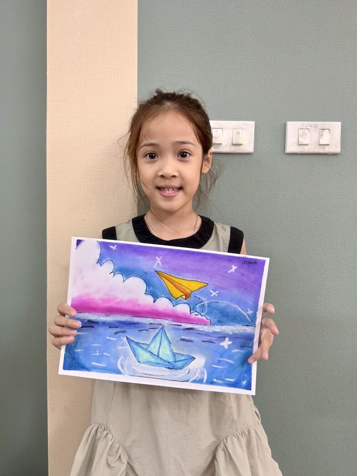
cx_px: 178
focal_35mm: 24
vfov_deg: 71.6
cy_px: 238
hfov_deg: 56.8
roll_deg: -1.4
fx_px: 330
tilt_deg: +0.2
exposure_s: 1/100
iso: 125
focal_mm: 6.76
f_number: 1.78
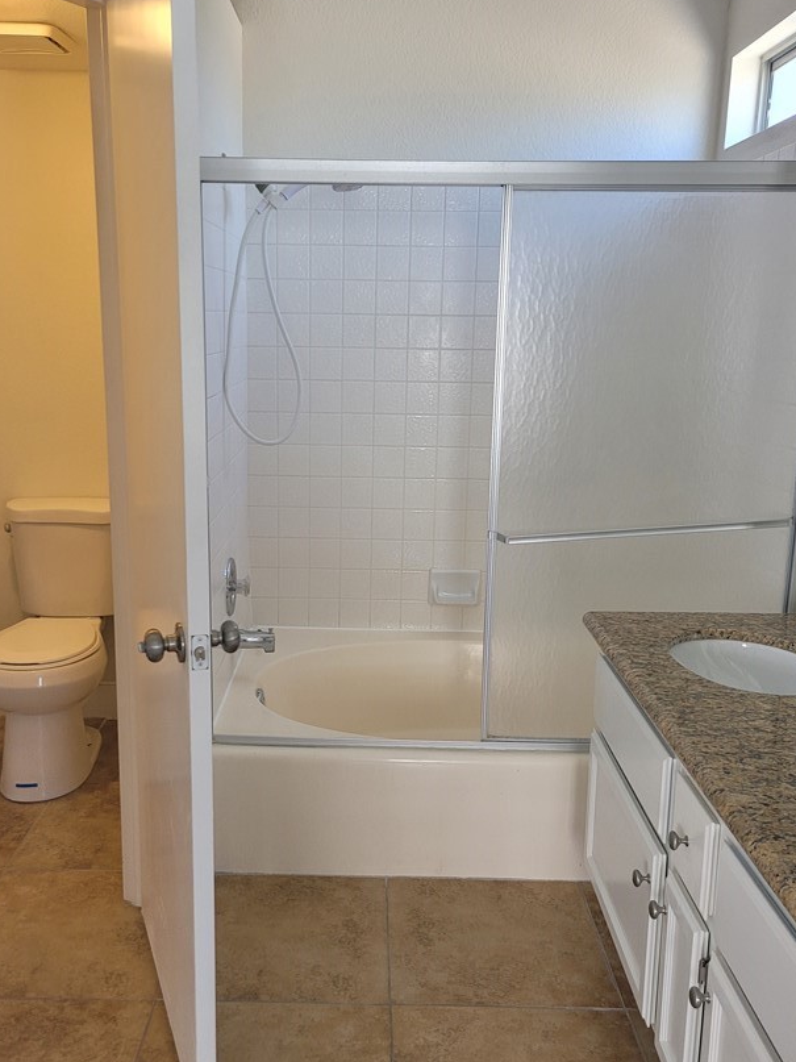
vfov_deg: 55.3
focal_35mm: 33
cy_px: 549
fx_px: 1012
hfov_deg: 42.9
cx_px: 363
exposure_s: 1/119
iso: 160
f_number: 1.8
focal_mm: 5.4
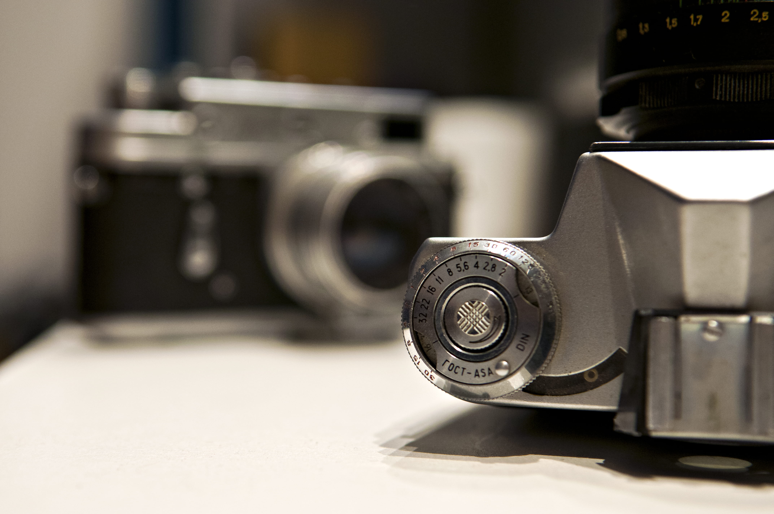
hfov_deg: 30.5
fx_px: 1417
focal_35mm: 66
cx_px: 387
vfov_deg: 20.6
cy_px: 257
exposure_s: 1/2.5
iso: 500
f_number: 3.5
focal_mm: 44
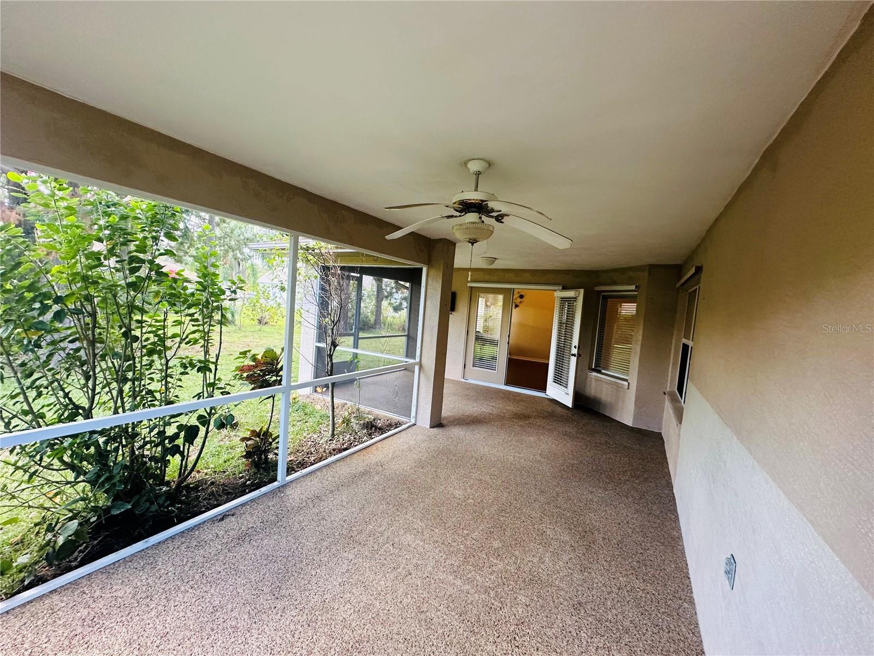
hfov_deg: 102.1
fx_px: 353
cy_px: 328
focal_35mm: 14
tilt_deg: -3.8
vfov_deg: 85.7
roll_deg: -5.3
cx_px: 437
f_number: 2.2
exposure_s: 1/120
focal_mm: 2.22
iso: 200
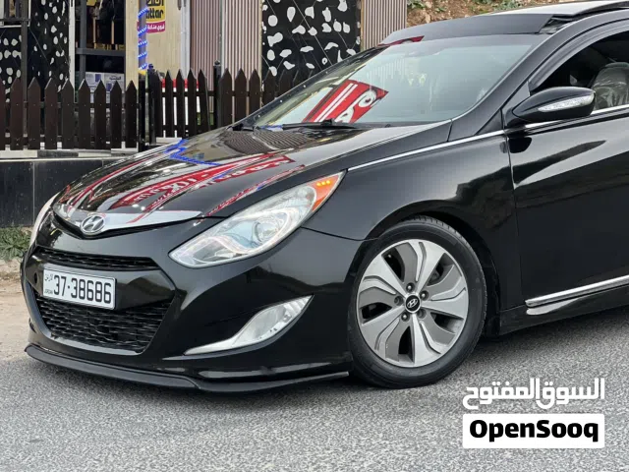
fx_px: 1399
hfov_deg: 25.3
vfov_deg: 19.1
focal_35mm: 77
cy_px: 236
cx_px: 314
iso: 250
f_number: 2.8
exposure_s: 1/100
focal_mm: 9
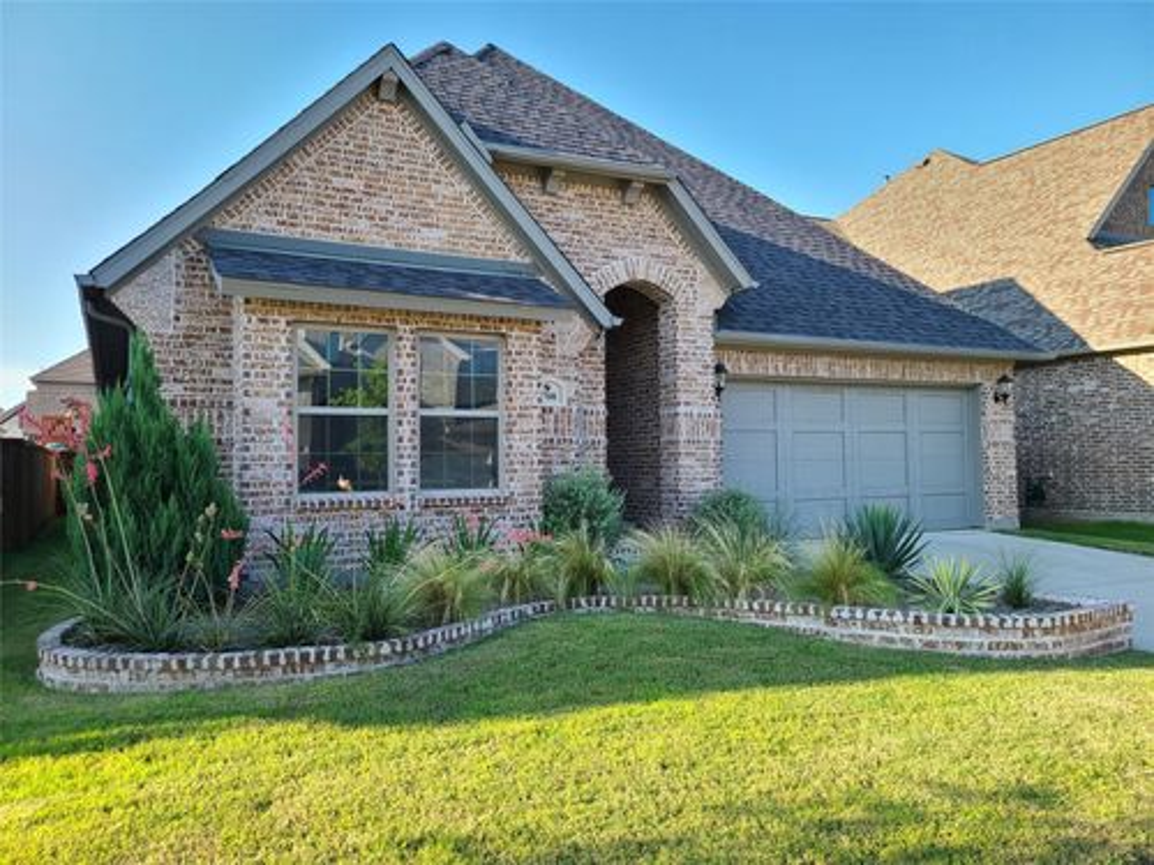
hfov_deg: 67.3
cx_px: 577
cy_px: 432
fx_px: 867
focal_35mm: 26
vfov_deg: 53.1
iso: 40
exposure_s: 1/410
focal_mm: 5.4
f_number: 1.8
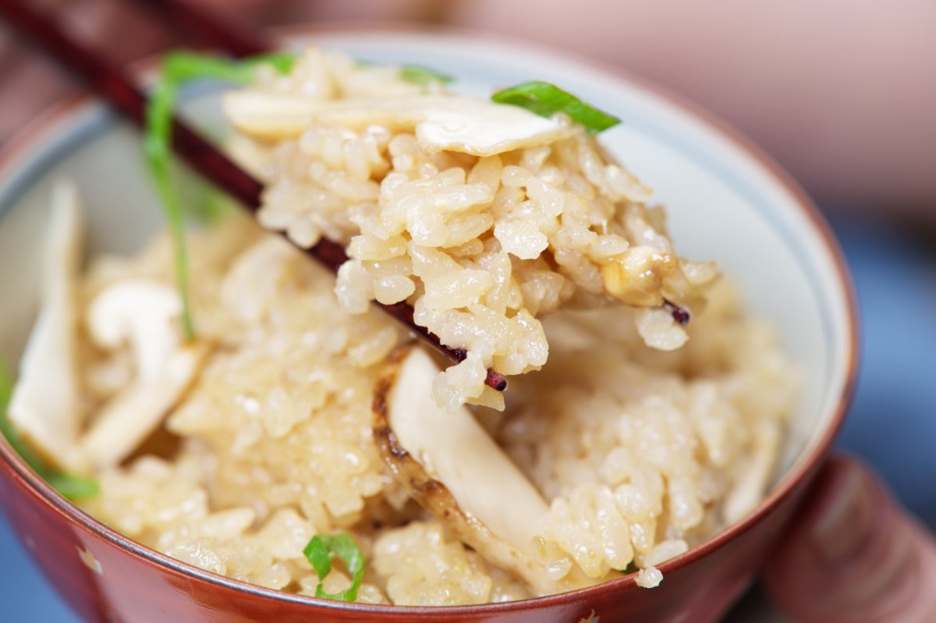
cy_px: 312
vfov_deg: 13.0
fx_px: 2729
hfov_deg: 19.5
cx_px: 468
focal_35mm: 105
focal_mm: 105
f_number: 6.3
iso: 200
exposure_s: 1/80
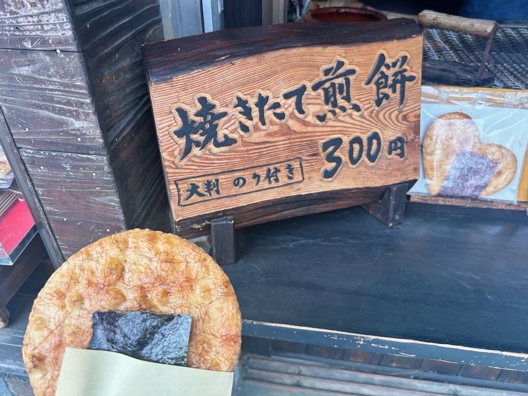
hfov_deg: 67.3
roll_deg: +2.2
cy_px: 198
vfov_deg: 53.1
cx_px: 264
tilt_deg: -36.3
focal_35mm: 26
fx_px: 397
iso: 50
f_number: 1.5
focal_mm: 5.7
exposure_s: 1/370
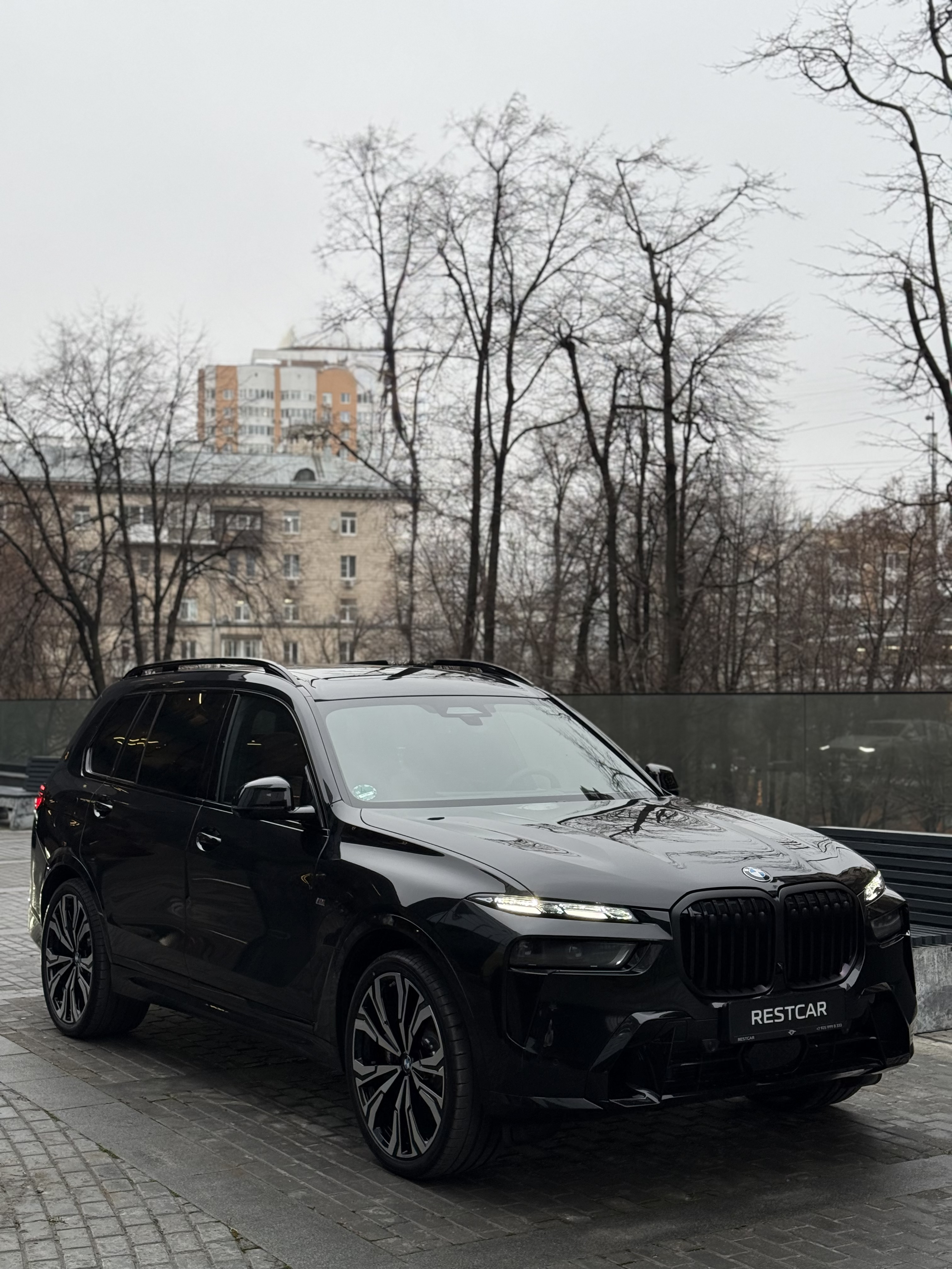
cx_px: 476
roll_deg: +0.0
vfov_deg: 39.7
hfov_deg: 30.3
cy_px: 634
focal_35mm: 48
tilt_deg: +2.8
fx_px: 1760
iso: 125
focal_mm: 6.76
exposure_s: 1/163
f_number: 1.78
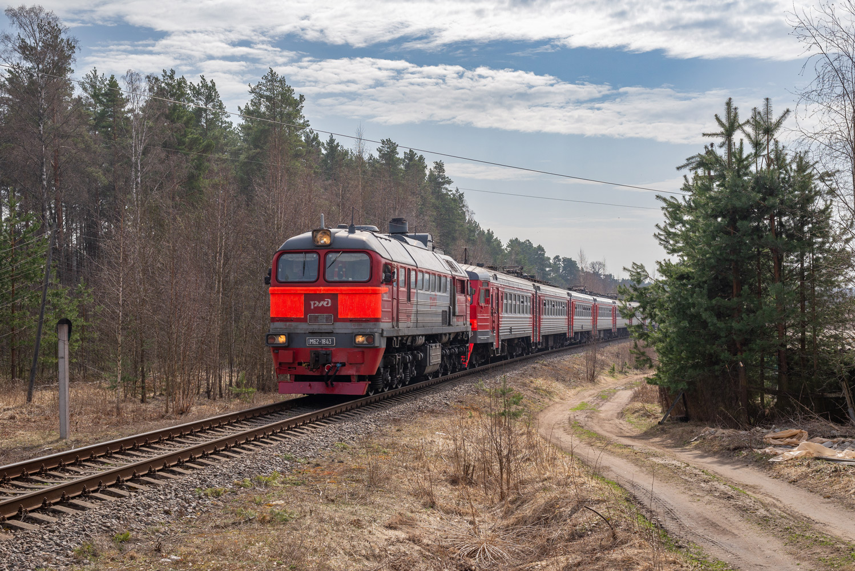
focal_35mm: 50
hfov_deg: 39.6
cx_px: 428
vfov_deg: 27.0
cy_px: 286
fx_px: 1188
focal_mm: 50
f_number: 10
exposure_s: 1/640
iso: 320
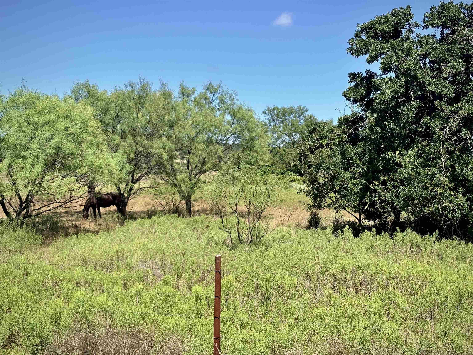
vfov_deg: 28.0
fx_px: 711
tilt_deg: -0.3
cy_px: 178
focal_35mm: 52
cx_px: 236
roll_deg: -0.2
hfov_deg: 36.8
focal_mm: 5.96
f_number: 1.6
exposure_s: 1/2364
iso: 32
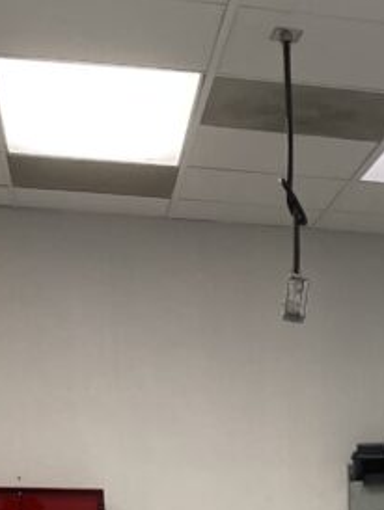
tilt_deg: -13.0
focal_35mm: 97
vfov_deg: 16.9
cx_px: 574
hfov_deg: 14.3
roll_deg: +0.2
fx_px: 1432
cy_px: 908
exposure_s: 1/120
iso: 100
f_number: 1.6
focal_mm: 4.2
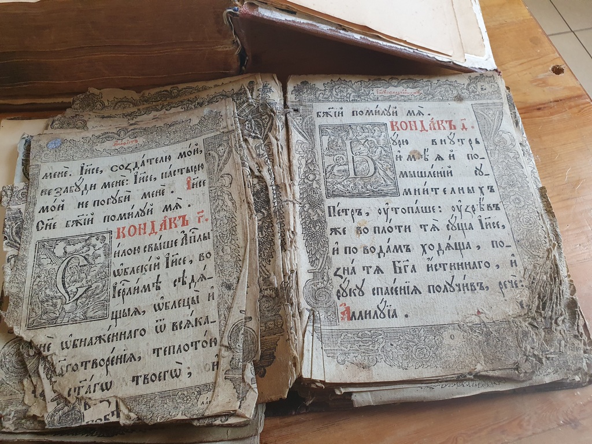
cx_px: 296
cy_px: 222
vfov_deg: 53.1
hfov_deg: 67.3
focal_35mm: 26
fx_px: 445
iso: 250
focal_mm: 4.32
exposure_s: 1/100
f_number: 2.4
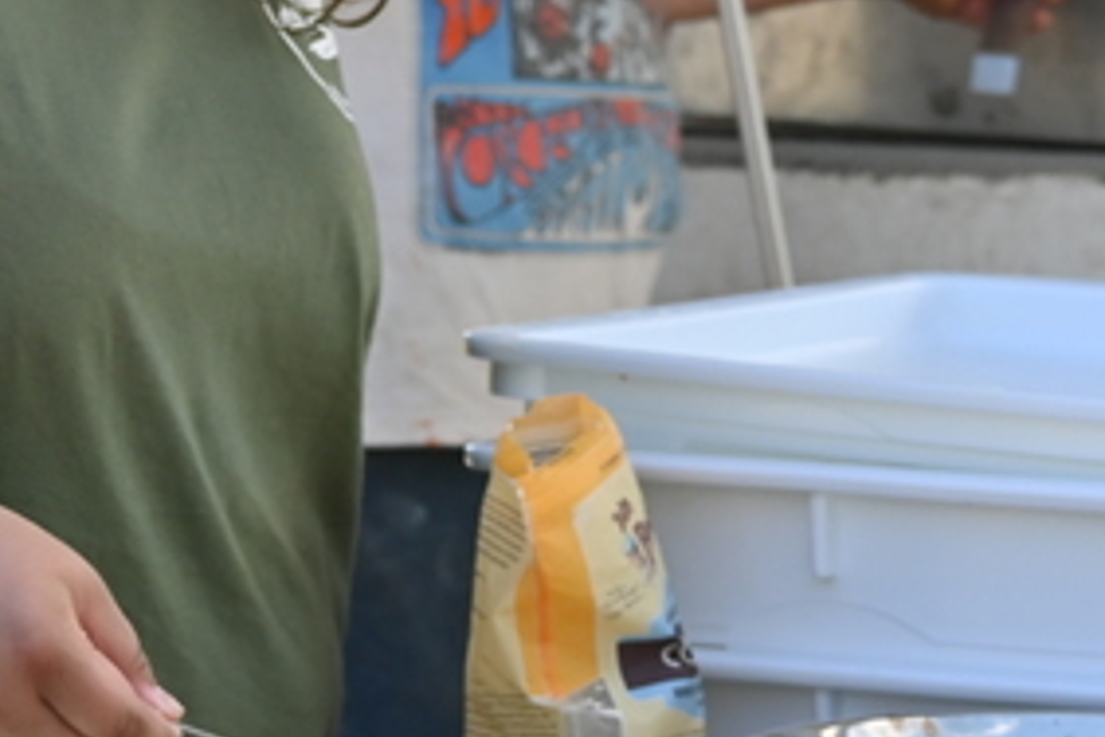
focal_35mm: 278
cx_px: -110
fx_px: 8527
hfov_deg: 7.4
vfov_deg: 4.9
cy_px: -33
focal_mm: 51
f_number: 5.6
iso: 160
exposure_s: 1/250
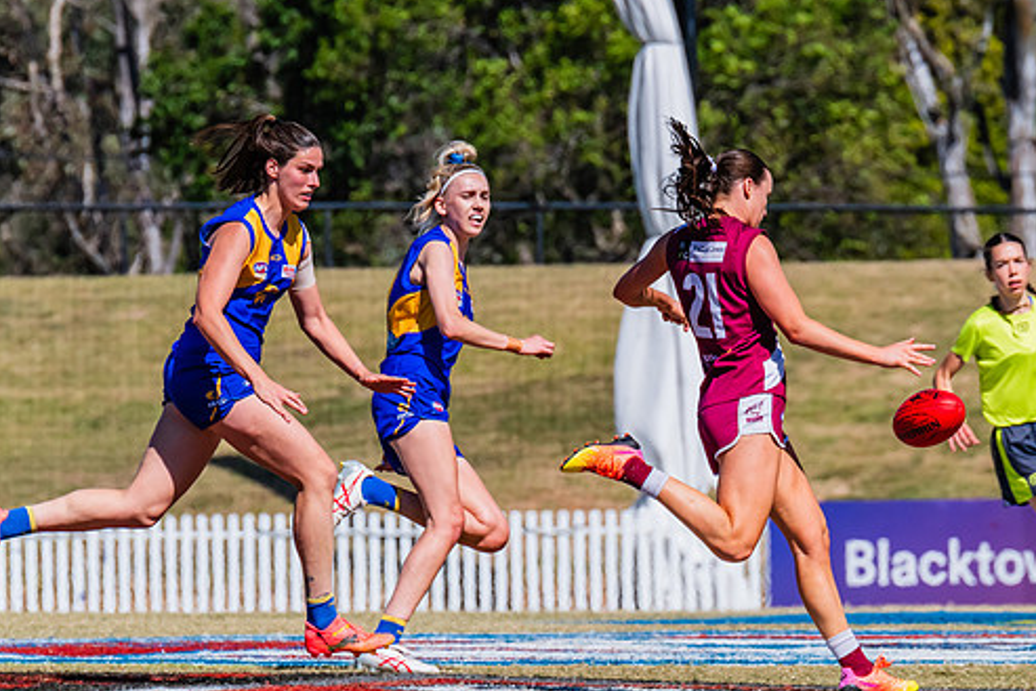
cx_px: 819
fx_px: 19372
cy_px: 510
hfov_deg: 3.1
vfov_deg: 2.0
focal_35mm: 673
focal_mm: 420
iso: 800
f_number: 11
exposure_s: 1/1600
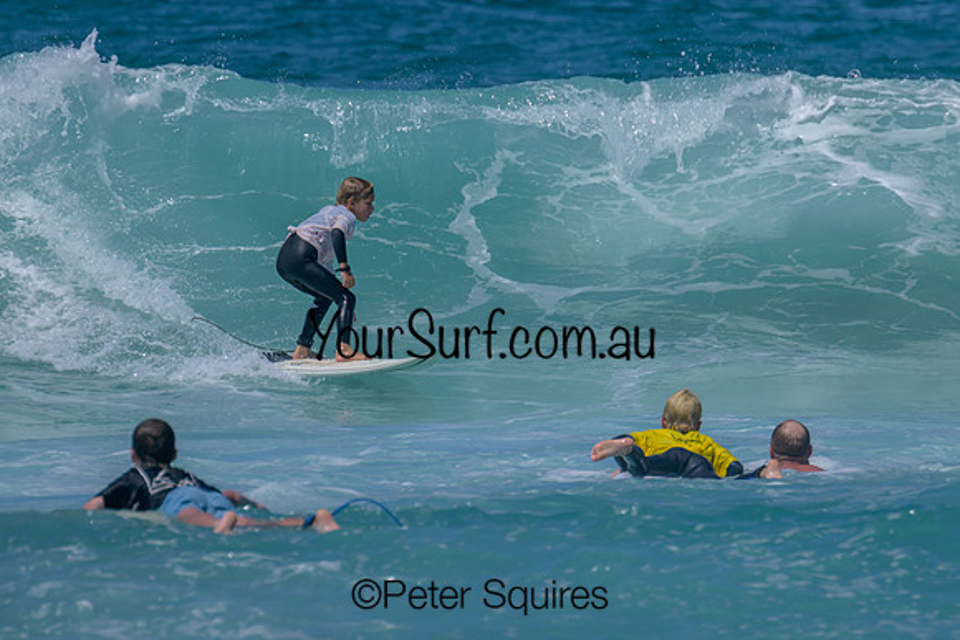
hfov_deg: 2.1
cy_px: 295
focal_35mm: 971
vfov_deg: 1.4
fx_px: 25887
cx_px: 582
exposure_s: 1/2000
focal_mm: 800
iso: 500
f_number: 11
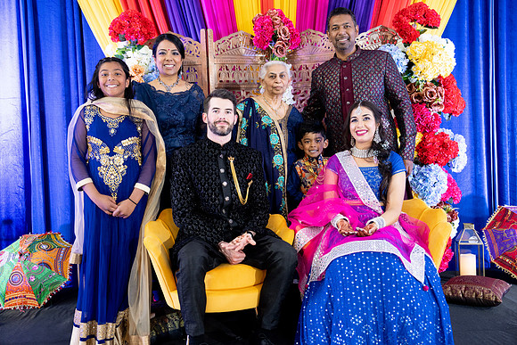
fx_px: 560
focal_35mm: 39
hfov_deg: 49.5
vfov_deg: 34.2
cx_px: 258
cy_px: 172
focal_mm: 39
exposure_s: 1/125
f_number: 2.8
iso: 1250
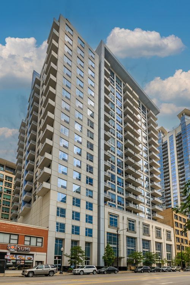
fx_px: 111
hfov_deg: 81.2
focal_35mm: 14
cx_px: 95
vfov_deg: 104.3
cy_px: 142
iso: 100
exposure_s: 1/640
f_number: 8
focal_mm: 14
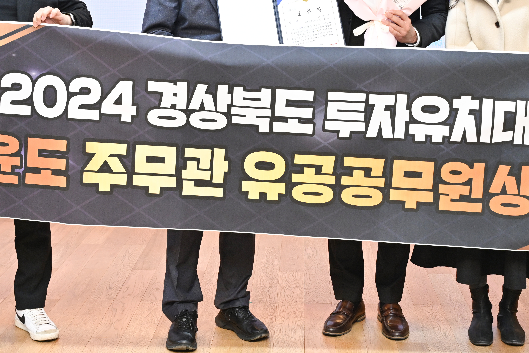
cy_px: 61
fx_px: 999
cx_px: 292
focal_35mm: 68
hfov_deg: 29.6
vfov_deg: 19.8
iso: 1250
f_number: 4
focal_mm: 33
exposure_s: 1/160
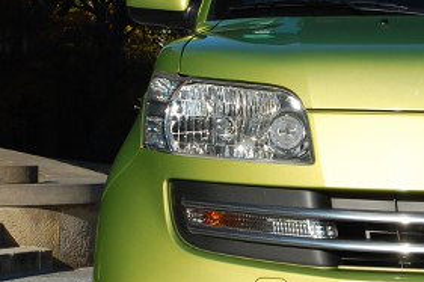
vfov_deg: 7.4
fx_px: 2189
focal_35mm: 186
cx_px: 278
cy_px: 114
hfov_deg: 11.1
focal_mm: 34
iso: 200
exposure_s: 1/500
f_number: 11
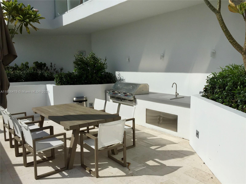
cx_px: 123
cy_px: 92
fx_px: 206
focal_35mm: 29
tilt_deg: -6.7
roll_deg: +1.0
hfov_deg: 61.7
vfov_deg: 48.2
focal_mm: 4.15
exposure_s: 1/9901
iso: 32
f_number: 2.2
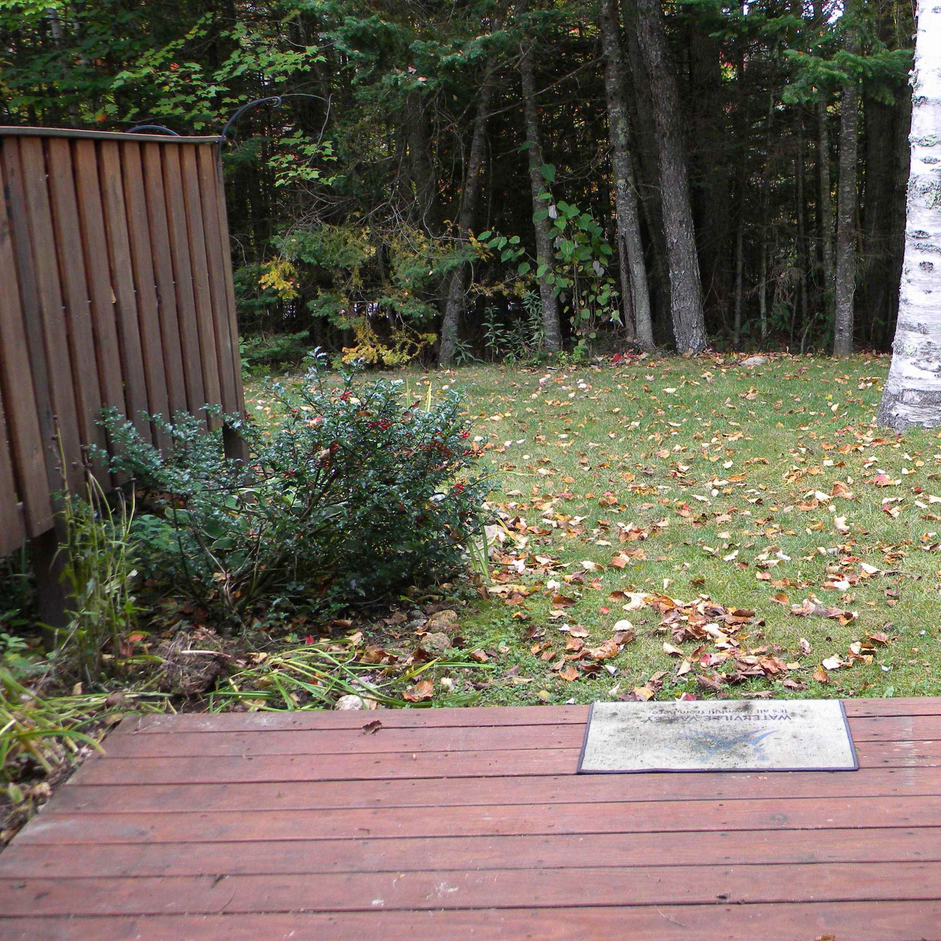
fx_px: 1322
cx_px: 633
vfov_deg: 39.2
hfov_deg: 38.7
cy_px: 470
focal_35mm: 43
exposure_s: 1/60
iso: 183
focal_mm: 6.4
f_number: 3.7
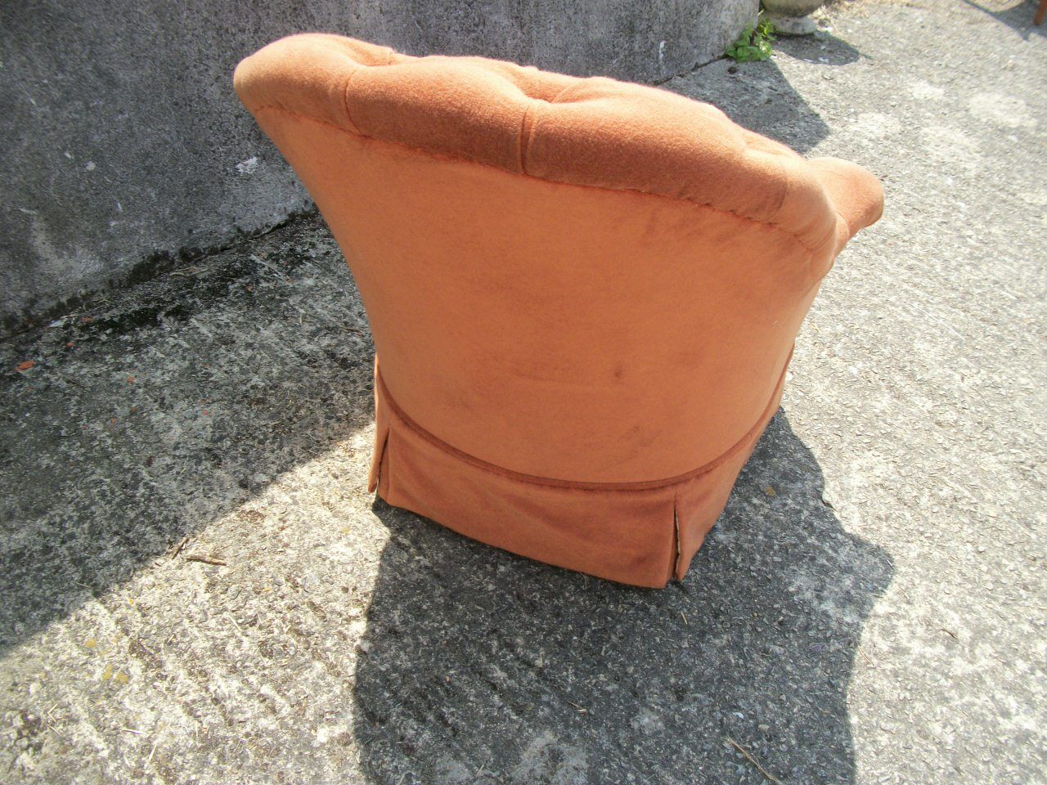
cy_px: 392
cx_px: 524
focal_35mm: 32
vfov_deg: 44.2
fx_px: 968
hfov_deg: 56.8
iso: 80
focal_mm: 5.7
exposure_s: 1/60
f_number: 8.8
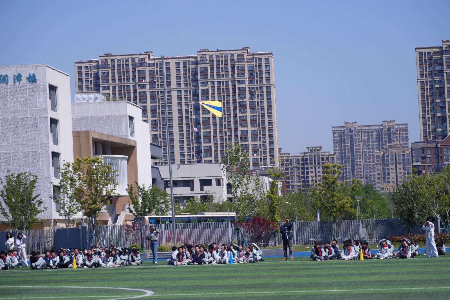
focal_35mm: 124
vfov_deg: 11.0
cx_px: 225
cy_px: 150
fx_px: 1556
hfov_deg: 16.5
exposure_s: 1/640
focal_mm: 83
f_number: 5.6
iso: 100
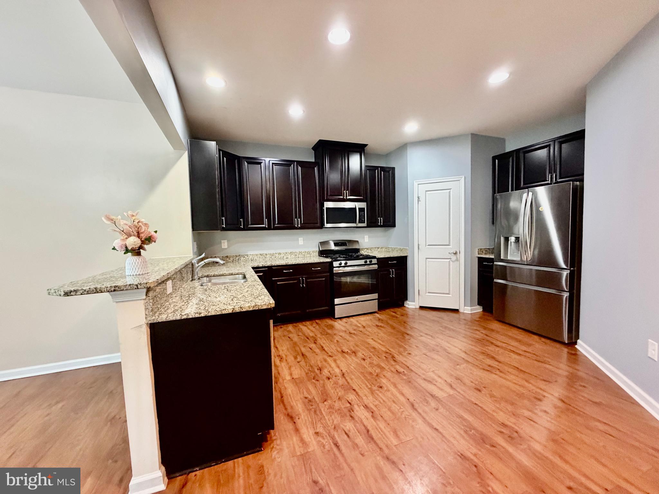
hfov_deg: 102.1
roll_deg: +2.3
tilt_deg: -2.9
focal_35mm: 14
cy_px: 247
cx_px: 330
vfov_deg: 85.7
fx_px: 267
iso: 500
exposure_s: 1/60
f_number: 2.2
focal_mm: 2.22
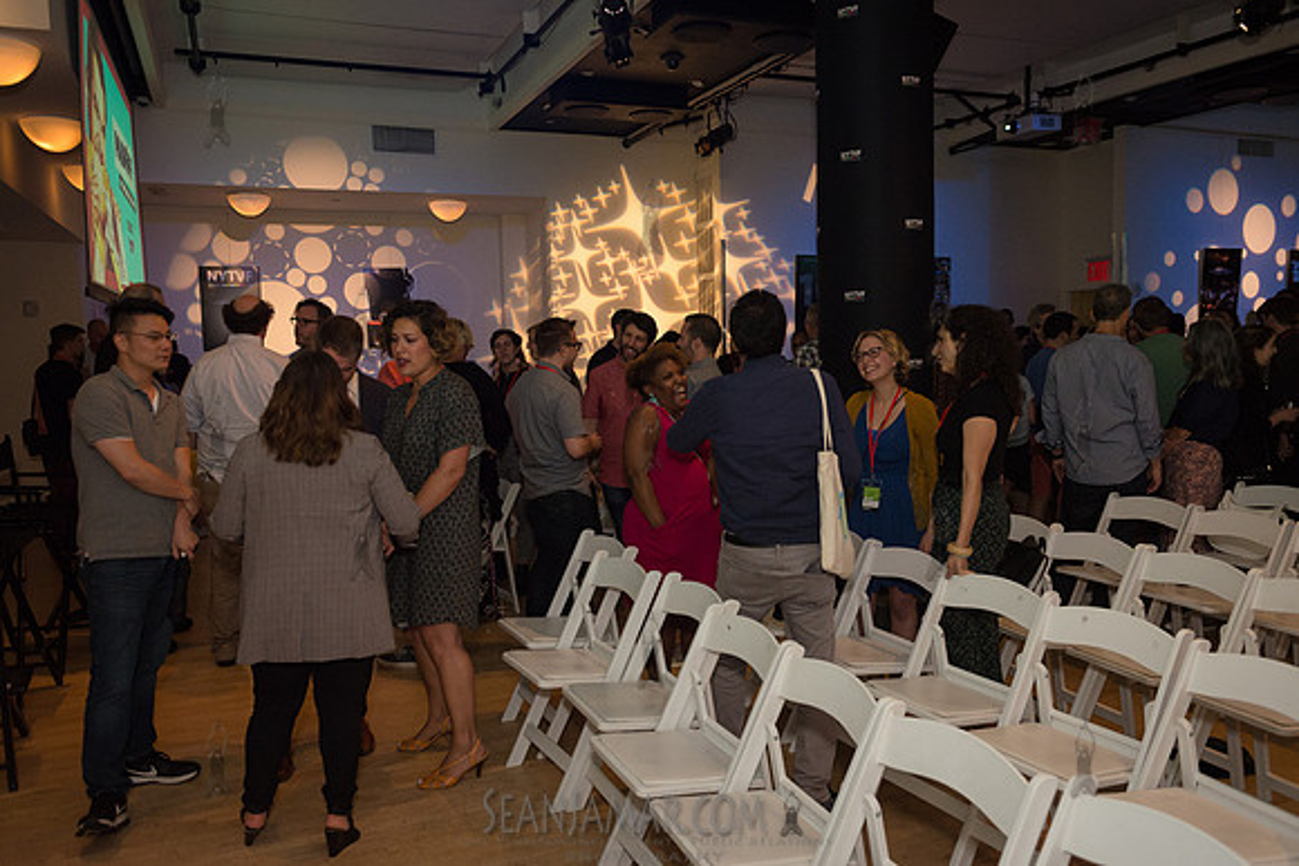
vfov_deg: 46.4
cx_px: 650
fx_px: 1011
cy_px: 433
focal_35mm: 28
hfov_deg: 65.5
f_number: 4
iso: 2500
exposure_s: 1/500
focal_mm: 28
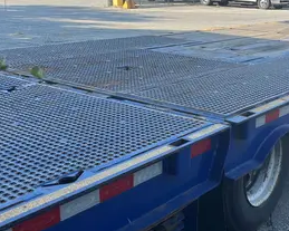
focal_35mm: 54
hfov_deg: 34.4
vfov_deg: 28.1
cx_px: 196
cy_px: 103
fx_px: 462
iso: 50
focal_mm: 5.1
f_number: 1.6
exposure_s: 1/1075
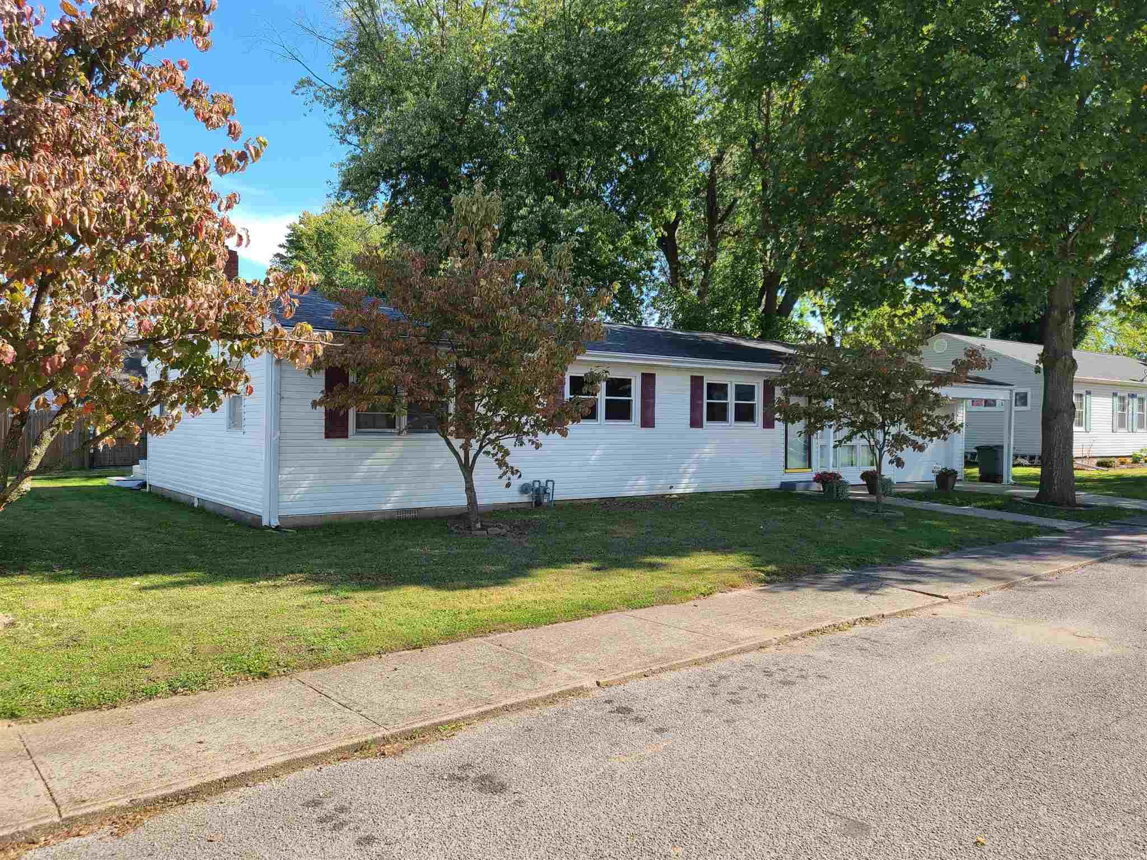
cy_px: 430
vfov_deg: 53.1
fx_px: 862
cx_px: 574
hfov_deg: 67.3
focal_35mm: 26
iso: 40
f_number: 1.8
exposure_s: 1/868
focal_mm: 5.4
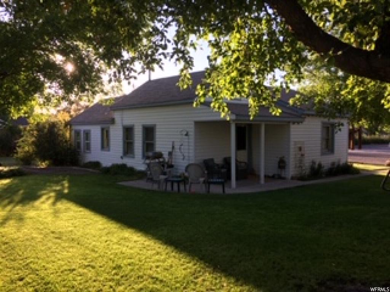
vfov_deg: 48.2
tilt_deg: -2.2
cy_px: 146
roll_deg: +0.8
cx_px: 195
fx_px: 327
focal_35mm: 29
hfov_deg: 61.7
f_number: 2.2
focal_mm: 4.15
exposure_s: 1/456
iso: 32
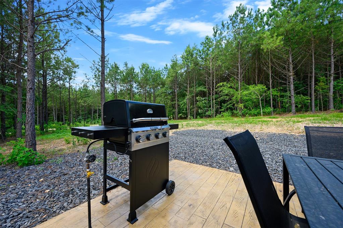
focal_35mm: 14
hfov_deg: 104.3
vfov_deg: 81.1
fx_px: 133
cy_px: 114
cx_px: 172
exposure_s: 1/400
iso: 400
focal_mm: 14
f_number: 7.1
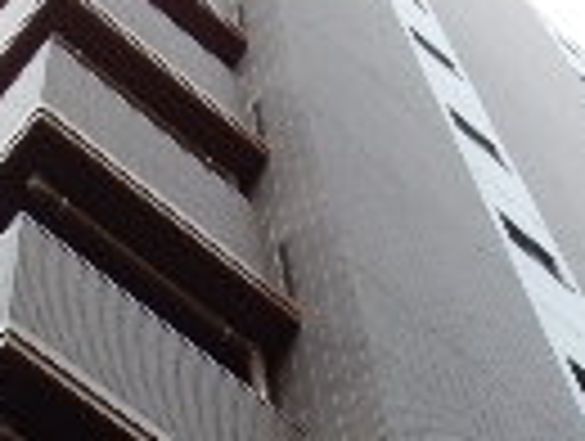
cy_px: 585
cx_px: 256
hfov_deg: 16.0
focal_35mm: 123
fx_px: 2083
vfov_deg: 11.7
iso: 125
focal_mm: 4.5
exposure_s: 1/320
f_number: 3.7
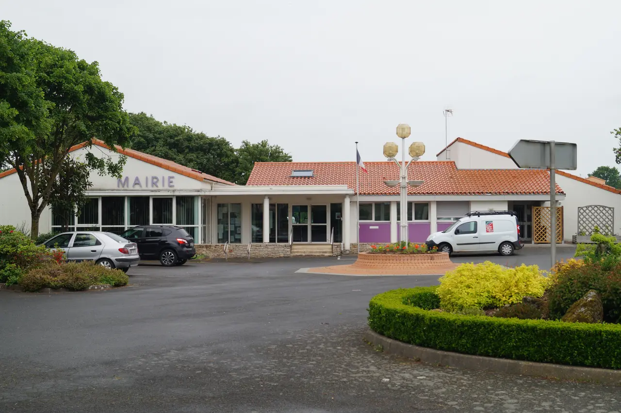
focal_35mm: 45
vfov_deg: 29.8
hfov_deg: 43.6
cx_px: 310
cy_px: 206
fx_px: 776
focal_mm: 30
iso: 100
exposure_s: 1/125
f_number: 9
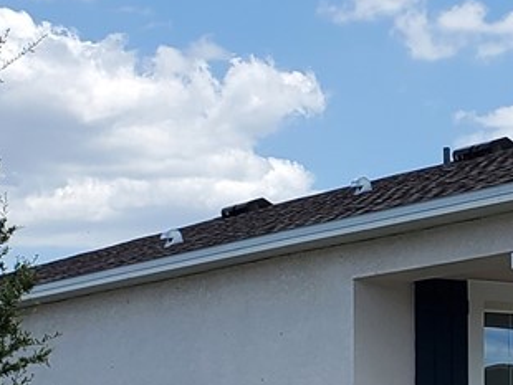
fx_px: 1987
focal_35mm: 134
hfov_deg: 14.5
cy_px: 251
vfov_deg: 11.1
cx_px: 473
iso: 50
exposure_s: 1/2193
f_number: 2.4
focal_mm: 4.3
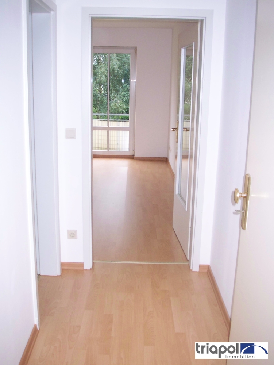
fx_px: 401
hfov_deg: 37.8
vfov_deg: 49.0
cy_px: 182
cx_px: 137
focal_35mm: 38
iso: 200
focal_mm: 6.3
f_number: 3.9
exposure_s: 1/60
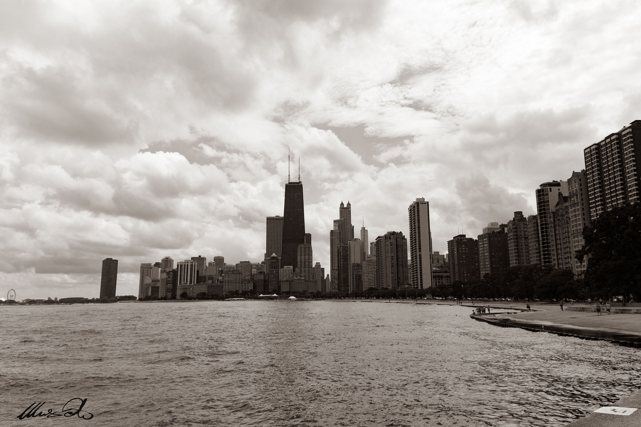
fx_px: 481
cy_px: 214
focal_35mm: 27
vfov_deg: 47.9
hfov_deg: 67.4
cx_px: 320
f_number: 11
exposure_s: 1/500
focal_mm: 18
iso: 200
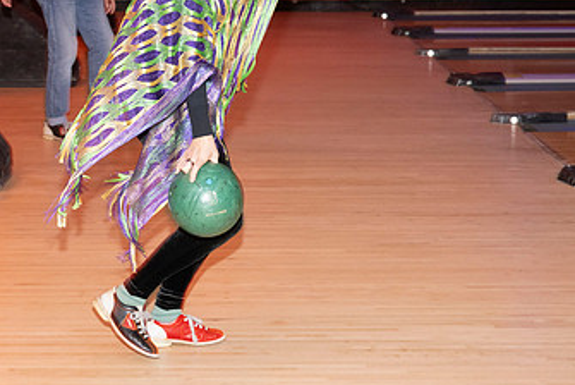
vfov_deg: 16.3
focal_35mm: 83
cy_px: 68
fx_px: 1327
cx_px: 237
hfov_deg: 24.4
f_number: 5.6
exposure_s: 1/100
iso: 2000
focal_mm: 48
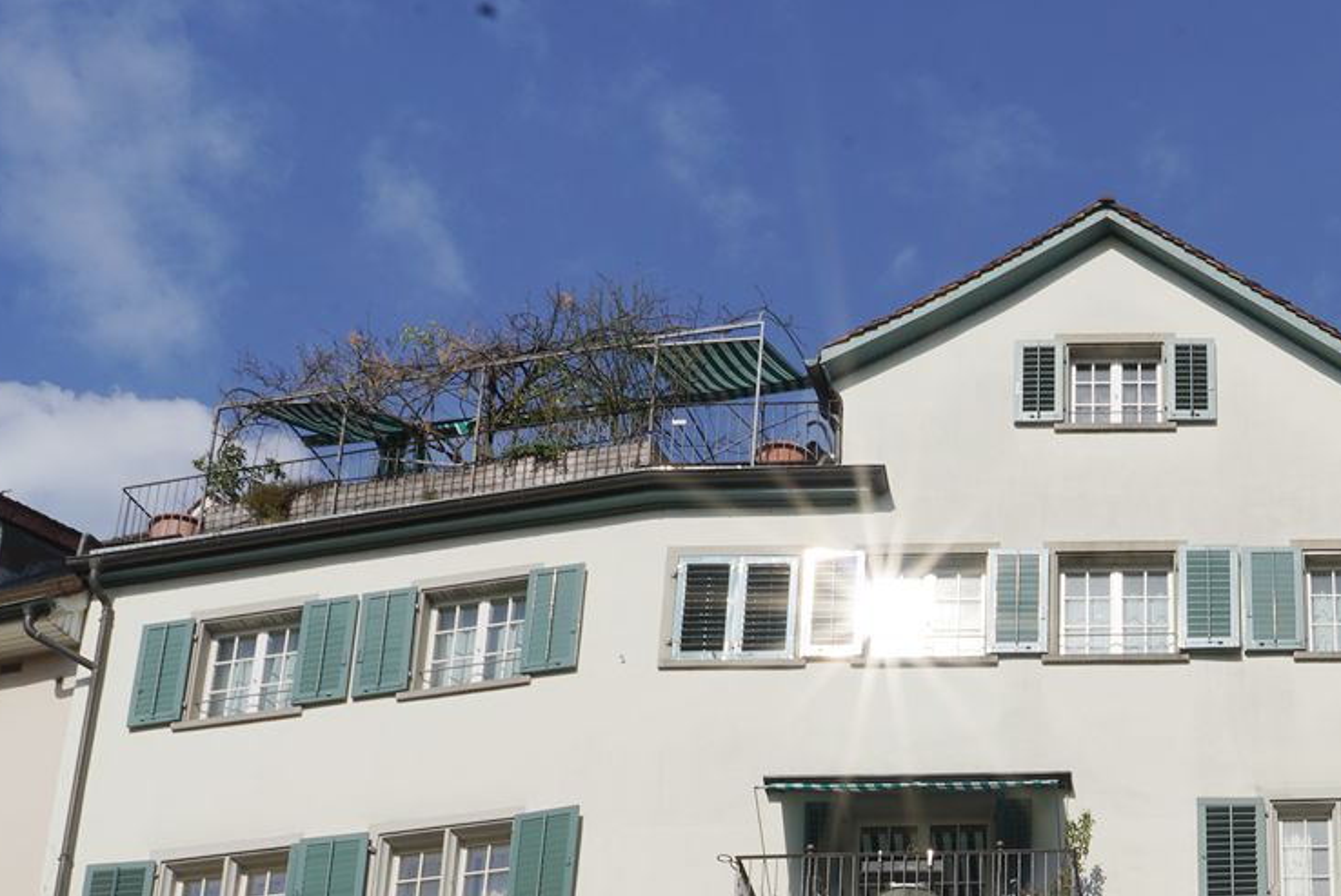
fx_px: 2423
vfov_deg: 19.4
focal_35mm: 65
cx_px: 1296
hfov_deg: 29.2
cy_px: 1149
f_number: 22
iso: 100
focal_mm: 24
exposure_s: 1/100
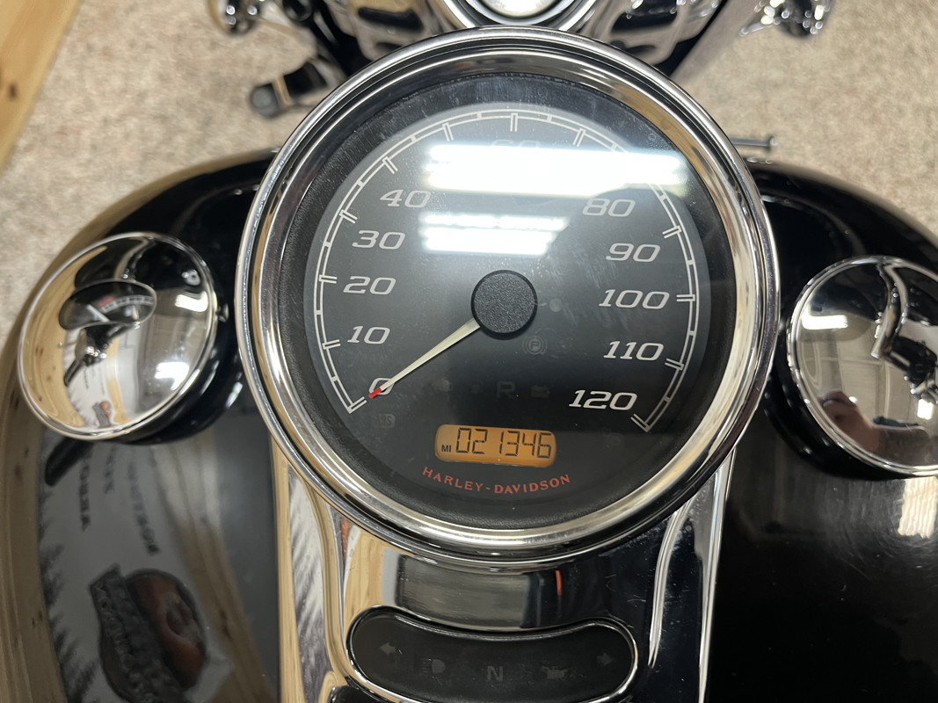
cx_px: 469
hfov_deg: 67.3
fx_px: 704
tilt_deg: -65.8
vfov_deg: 53.1
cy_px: 352
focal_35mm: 26
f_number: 1.6
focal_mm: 5.1
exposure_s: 1/60
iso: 125
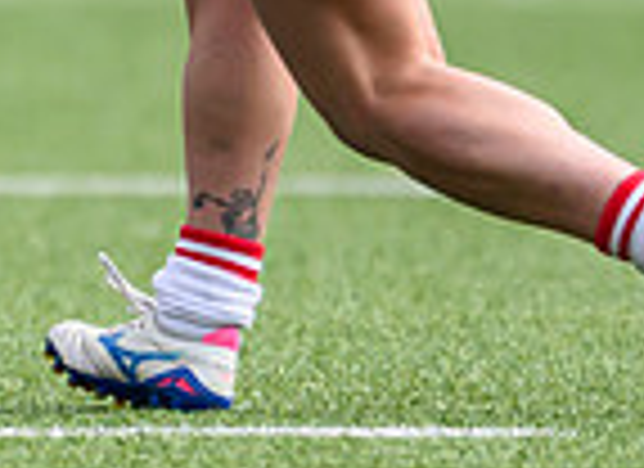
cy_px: -546
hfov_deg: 0.5
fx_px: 77569
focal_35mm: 4215
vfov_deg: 0.3
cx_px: -275
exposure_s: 1/2000
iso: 500
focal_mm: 560
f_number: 4
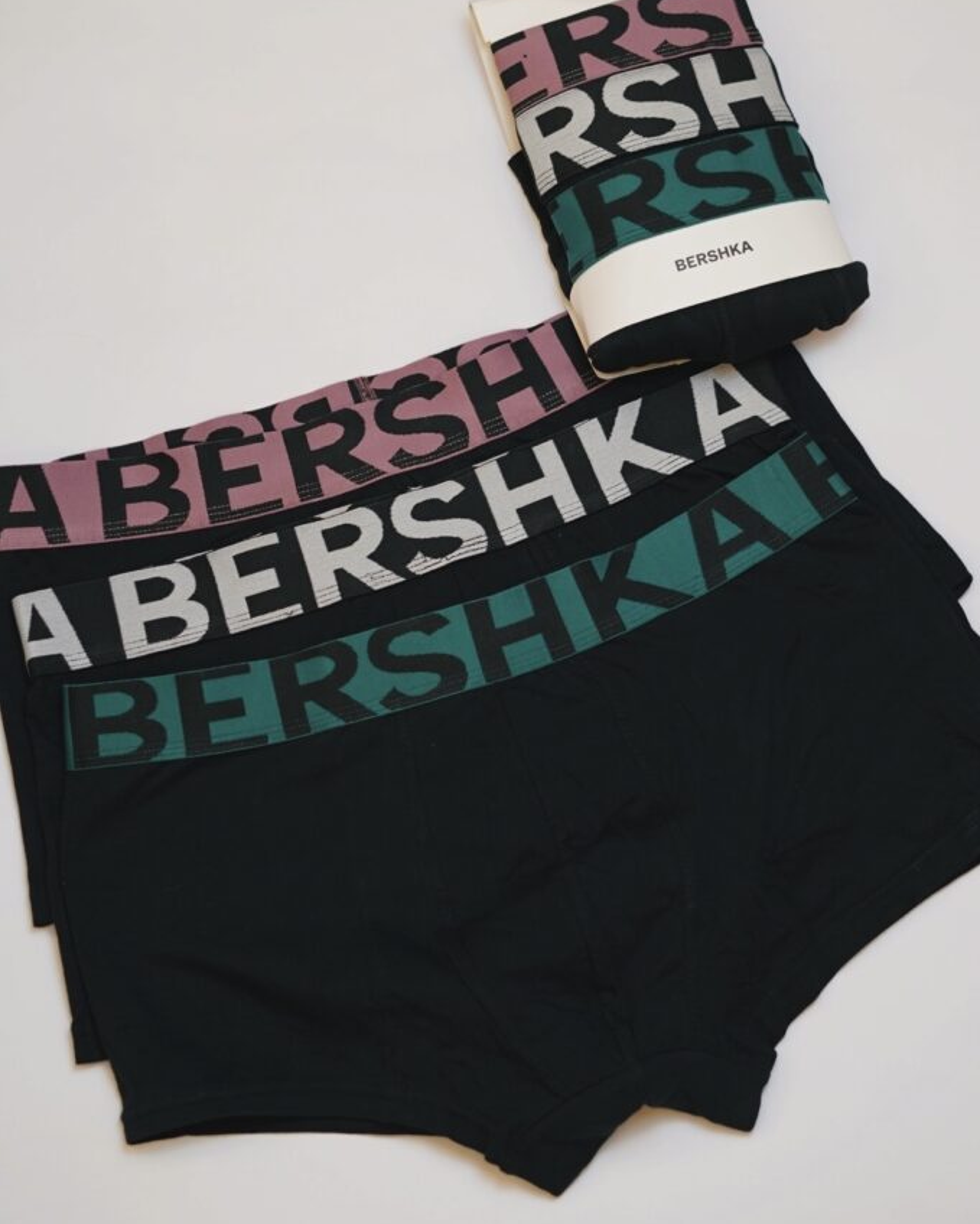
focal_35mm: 85
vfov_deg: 22.4
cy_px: 492
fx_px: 3080
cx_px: 492
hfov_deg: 18.1
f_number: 2.2
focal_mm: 50
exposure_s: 1/160
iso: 500
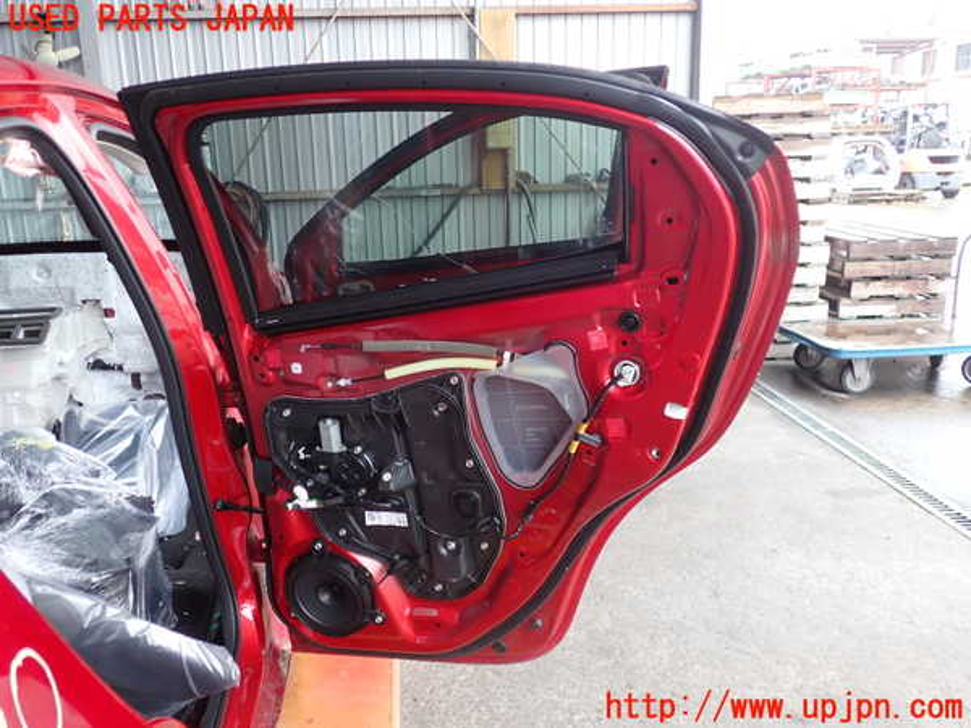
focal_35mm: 30
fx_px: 842
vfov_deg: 46.8
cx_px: 486
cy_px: 364
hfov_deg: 60.0
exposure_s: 1/60
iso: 160
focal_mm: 5.4
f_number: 2.3
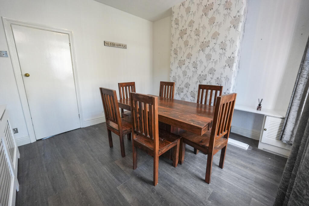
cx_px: 154
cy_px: 103
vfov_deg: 77.3
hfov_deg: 100.4
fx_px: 129
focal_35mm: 15
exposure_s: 1/160
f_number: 4
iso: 2000
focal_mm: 10
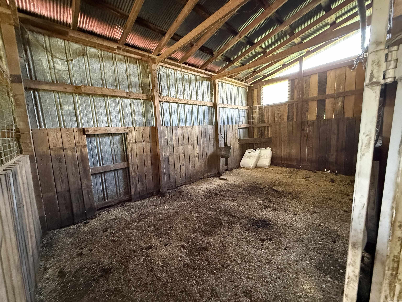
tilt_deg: -5.0
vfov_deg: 85.7
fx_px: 163
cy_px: 151
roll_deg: +1.8
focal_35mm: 14
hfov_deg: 102.1
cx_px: 201
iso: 1000
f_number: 2.2
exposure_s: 1/60
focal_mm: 2.22
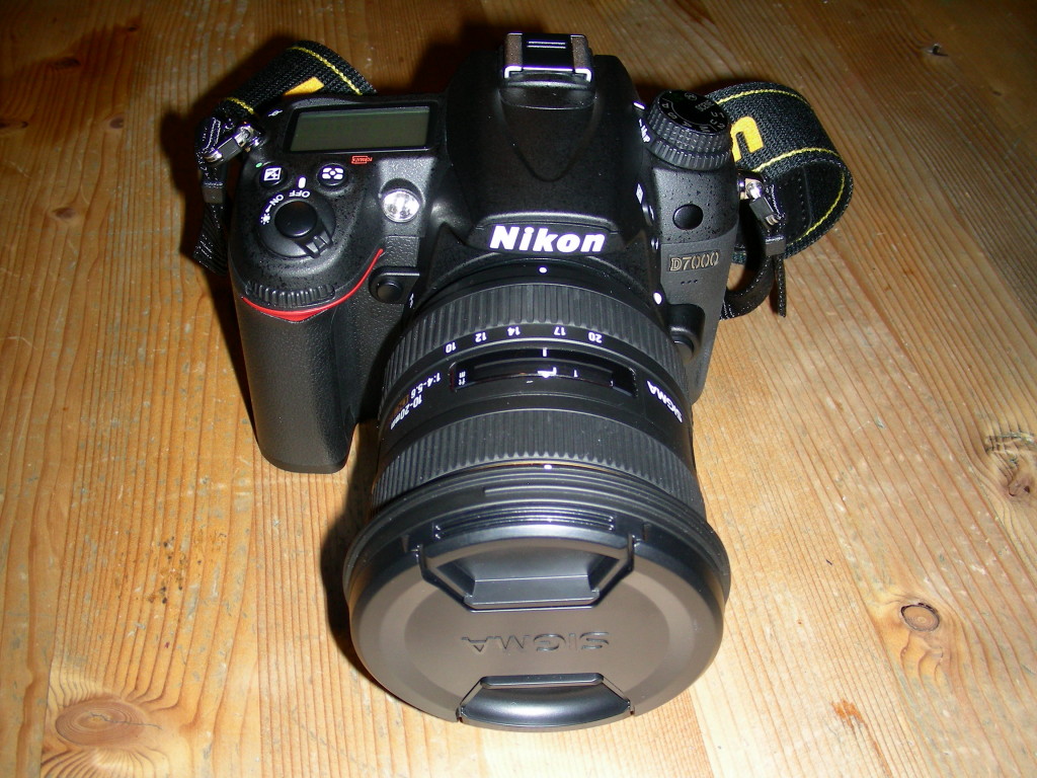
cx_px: 518
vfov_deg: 37.7
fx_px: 1138
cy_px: 389
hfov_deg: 49.0
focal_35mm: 38
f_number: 3.5
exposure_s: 1/60.1
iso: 50
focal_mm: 6.3
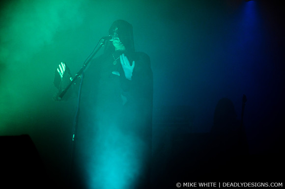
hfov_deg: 43.7
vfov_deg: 29.8
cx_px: 142
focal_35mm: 45
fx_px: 356
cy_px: 94
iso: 1000
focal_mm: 30
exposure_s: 1/100
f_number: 1.4
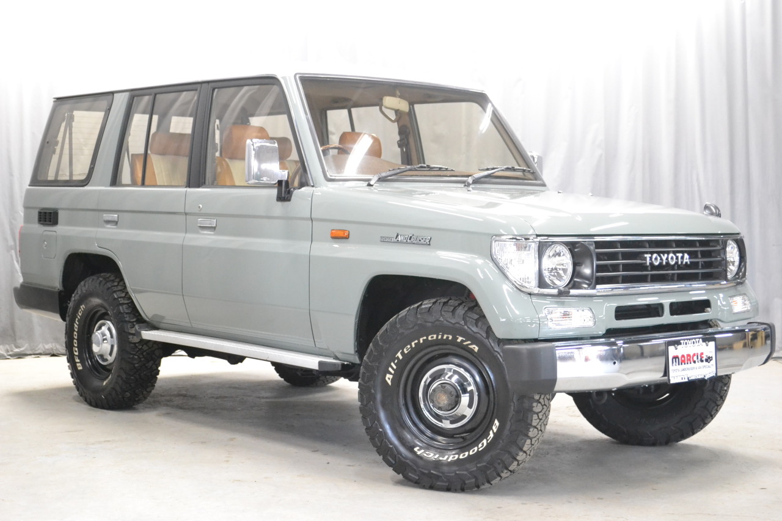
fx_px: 1173
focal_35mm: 54
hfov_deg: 36.9
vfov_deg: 25.1
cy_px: 260
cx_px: 391
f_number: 5
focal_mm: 36
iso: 3200
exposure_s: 1/30
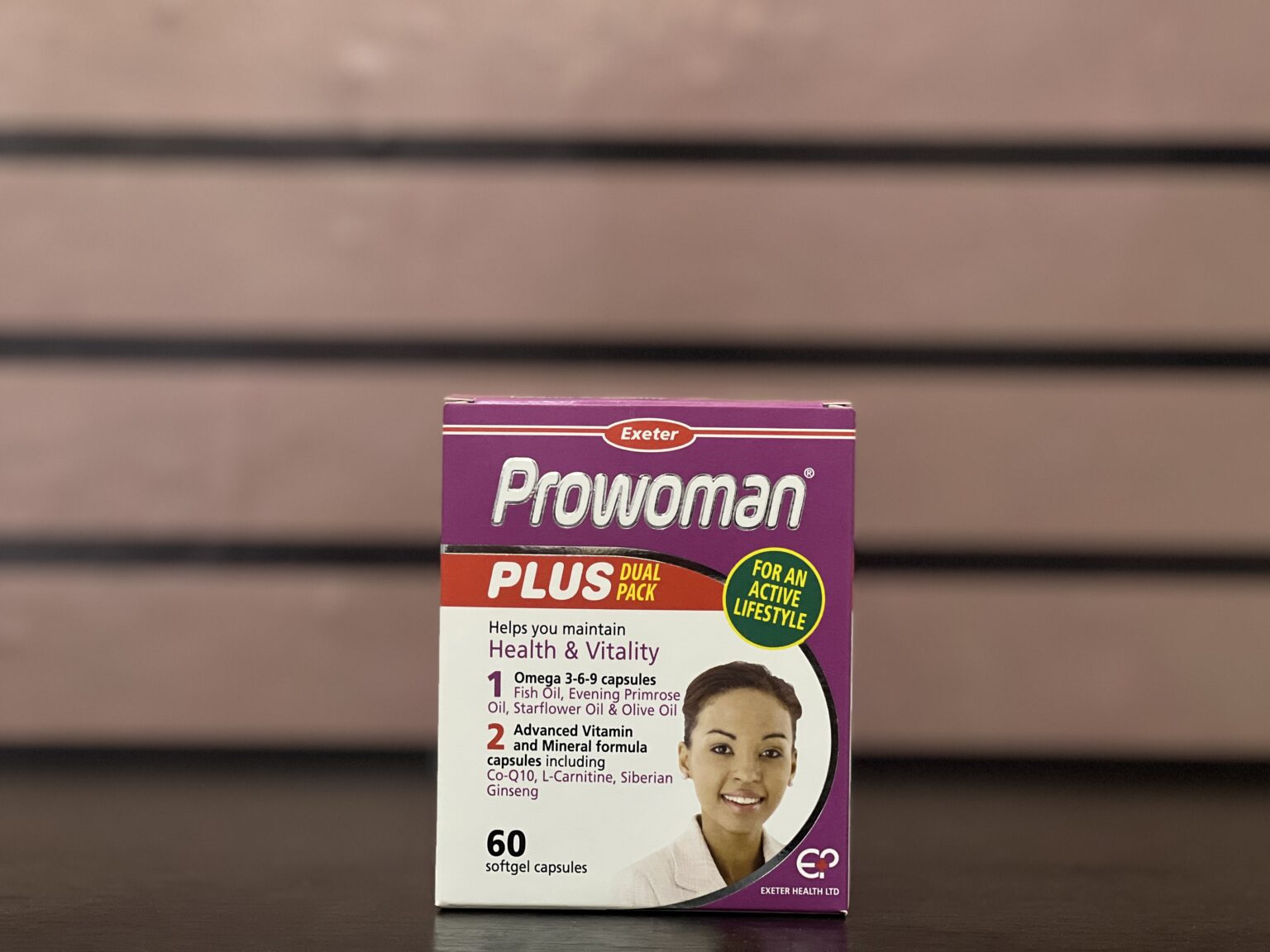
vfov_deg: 19.1
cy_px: 476
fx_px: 2825
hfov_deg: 25.3
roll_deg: +0.0
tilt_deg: +1.2
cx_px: 635
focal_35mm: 77
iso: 250
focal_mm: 9
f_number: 2.8
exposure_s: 1/33
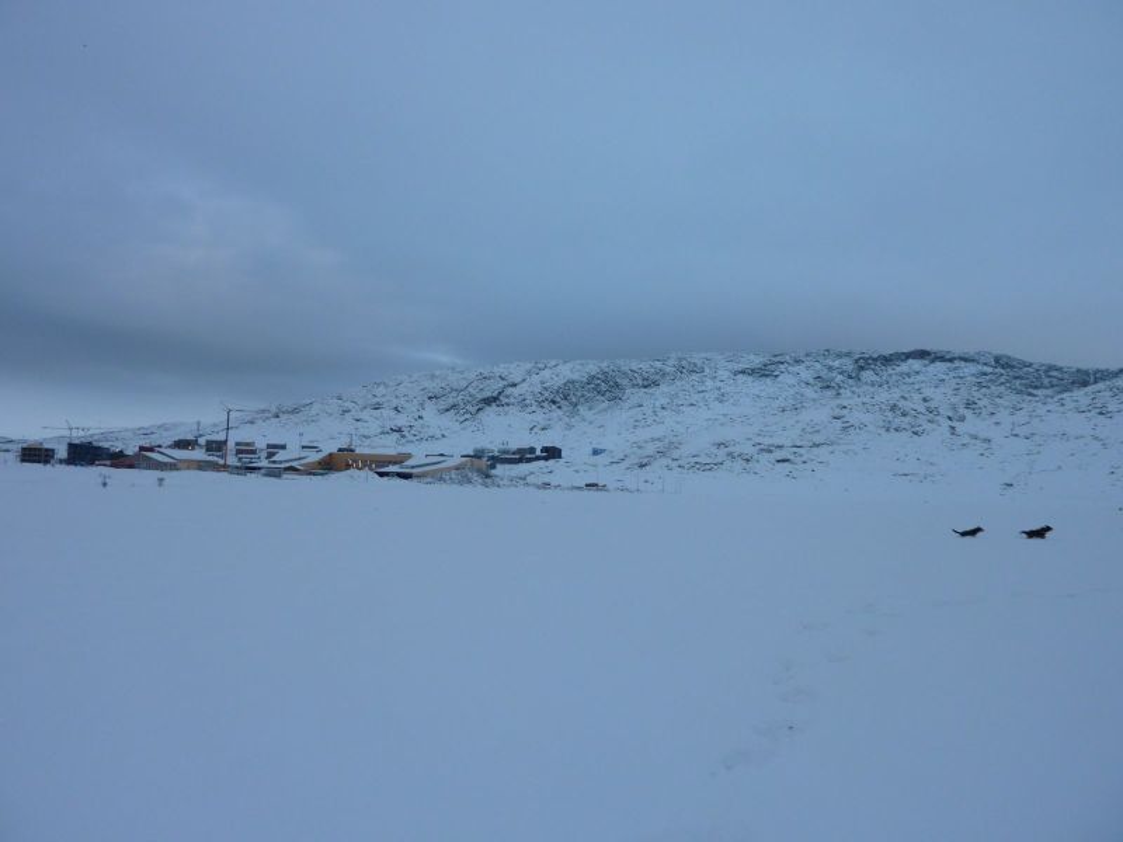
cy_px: 421
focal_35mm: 25
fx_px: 811
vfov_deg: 54.9
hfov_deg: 69.4
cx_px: 562
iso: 80
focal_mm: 4.1
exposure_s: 1/100
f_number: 3.5
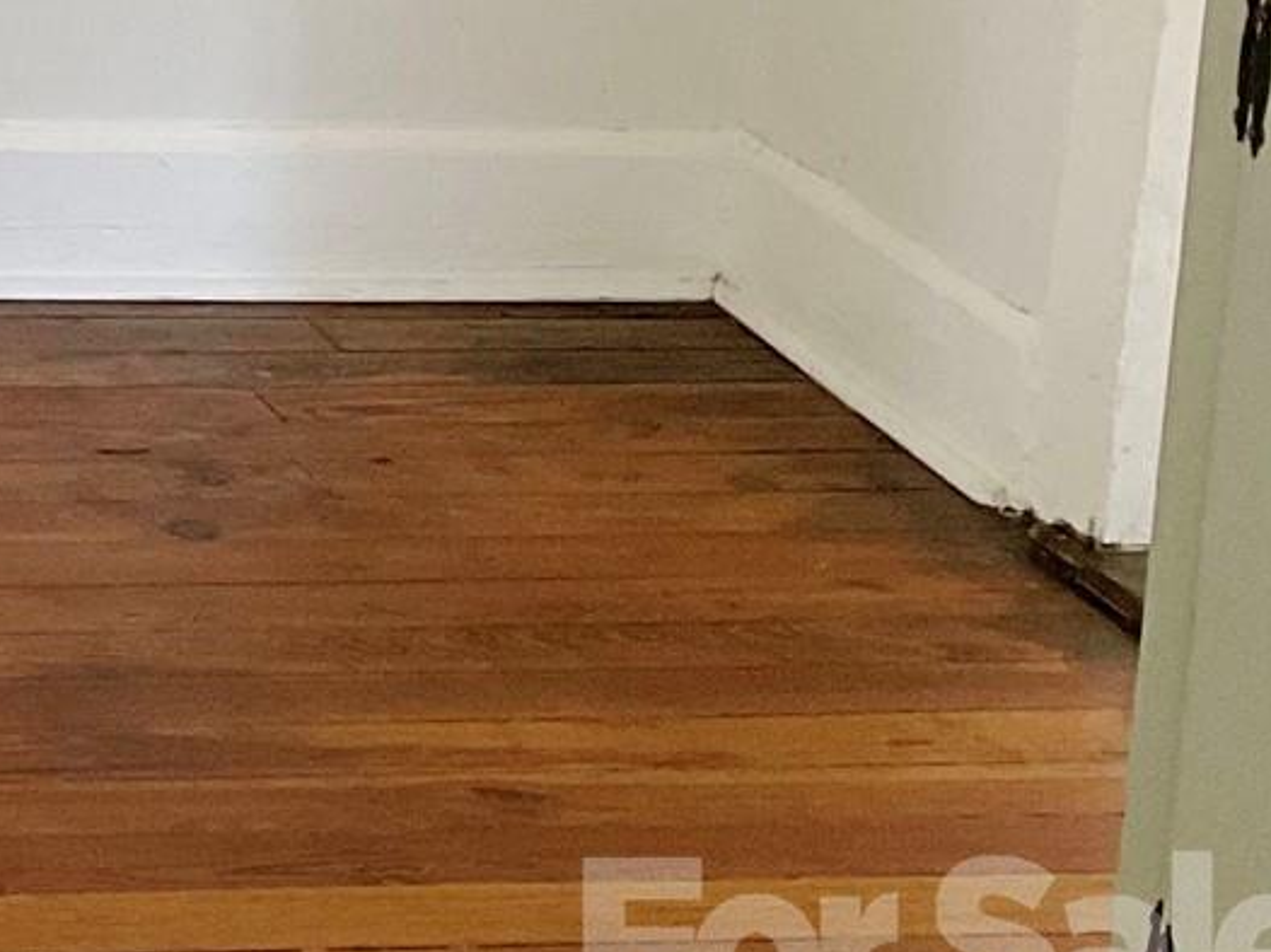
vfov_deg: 12.4
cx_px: -1121
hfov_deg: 14.8
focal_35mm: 113
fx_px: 4147
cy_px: -524
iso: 64
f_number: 1.8
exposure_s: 1/60
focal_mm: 3
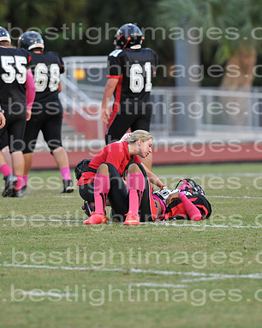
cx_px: 122
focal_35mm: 426
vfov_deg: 4.5
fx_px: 4132
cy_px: 164
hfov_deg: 3.6
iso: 2000
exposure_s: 1/500
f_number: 4
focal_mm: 300
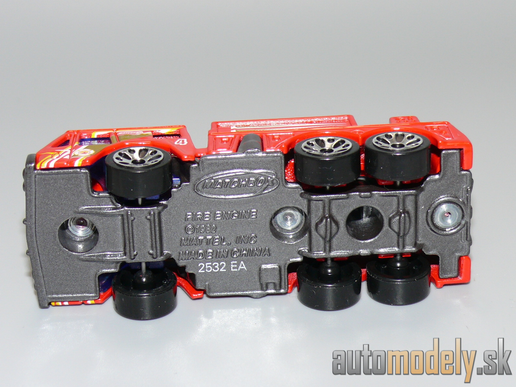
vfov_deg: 14.5
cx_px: 258
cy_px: 194
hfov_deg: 19.3
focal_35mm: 102
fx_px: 1520
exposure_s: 1/30
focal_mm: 13.4
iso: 100
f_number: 4
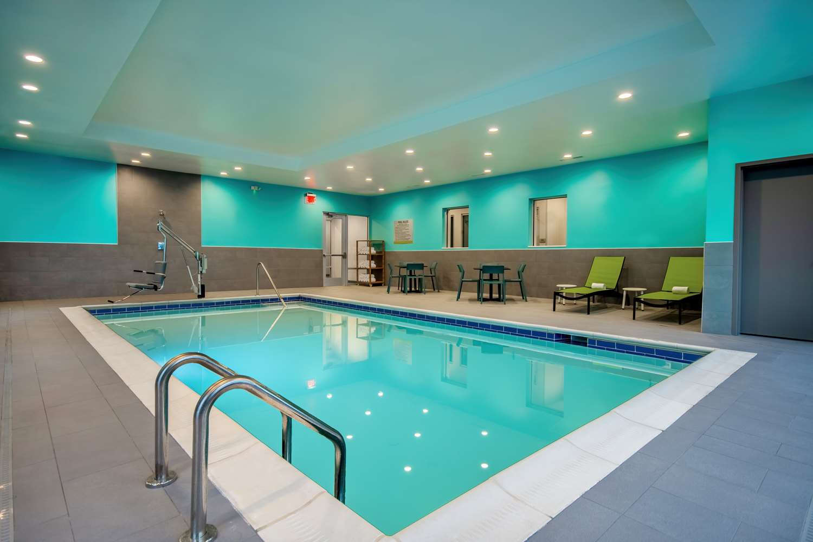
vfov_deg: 63.2
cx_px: 406
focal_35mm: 20
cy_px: 271
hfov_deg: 85.4
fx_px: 440
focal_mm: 13
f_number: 7.1
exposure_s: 1/500
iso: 250
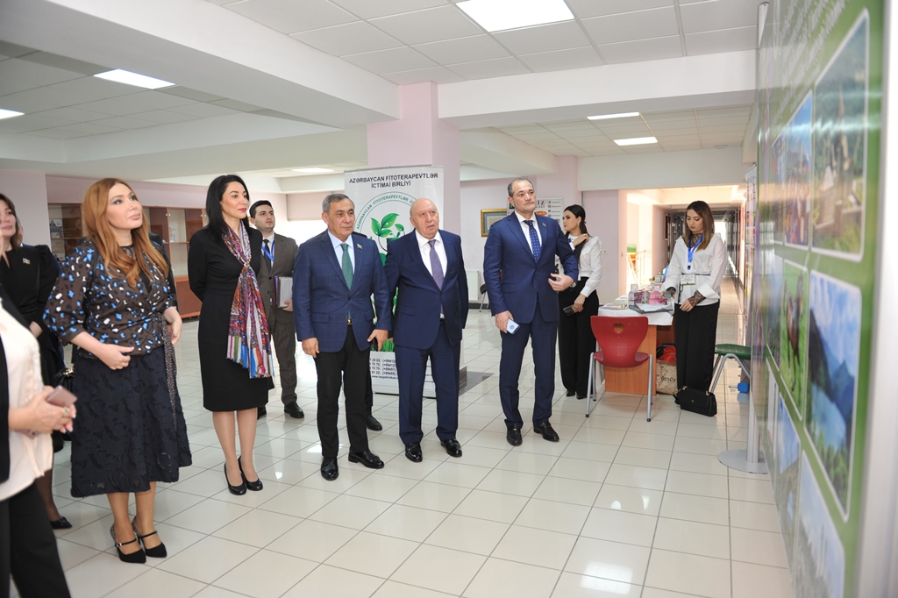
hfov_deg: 73.8
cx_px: 449
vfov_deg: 53.1
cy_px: 299
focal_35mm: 24
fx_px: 598
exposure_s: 1/60
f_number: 2.8
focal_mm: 24
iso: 400
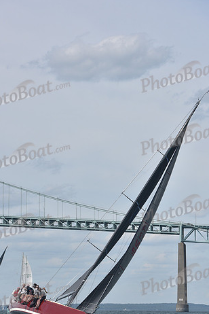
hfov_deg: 8.7
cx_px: 106
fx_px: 1367
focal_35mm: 157
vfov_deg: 13.1
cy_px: 183
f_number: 8
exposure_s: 1/800
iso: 320
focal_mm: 125
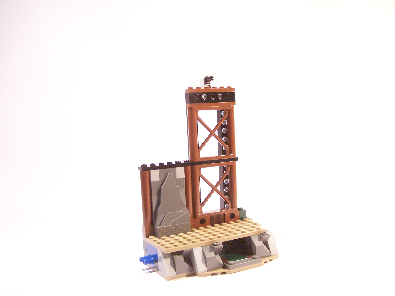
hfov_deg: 49.0
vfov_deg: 37.7
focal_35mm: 38
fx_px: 434
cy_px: 148
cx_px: 198
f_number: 3.2
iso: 400
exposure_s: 1/30
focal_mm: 6.3
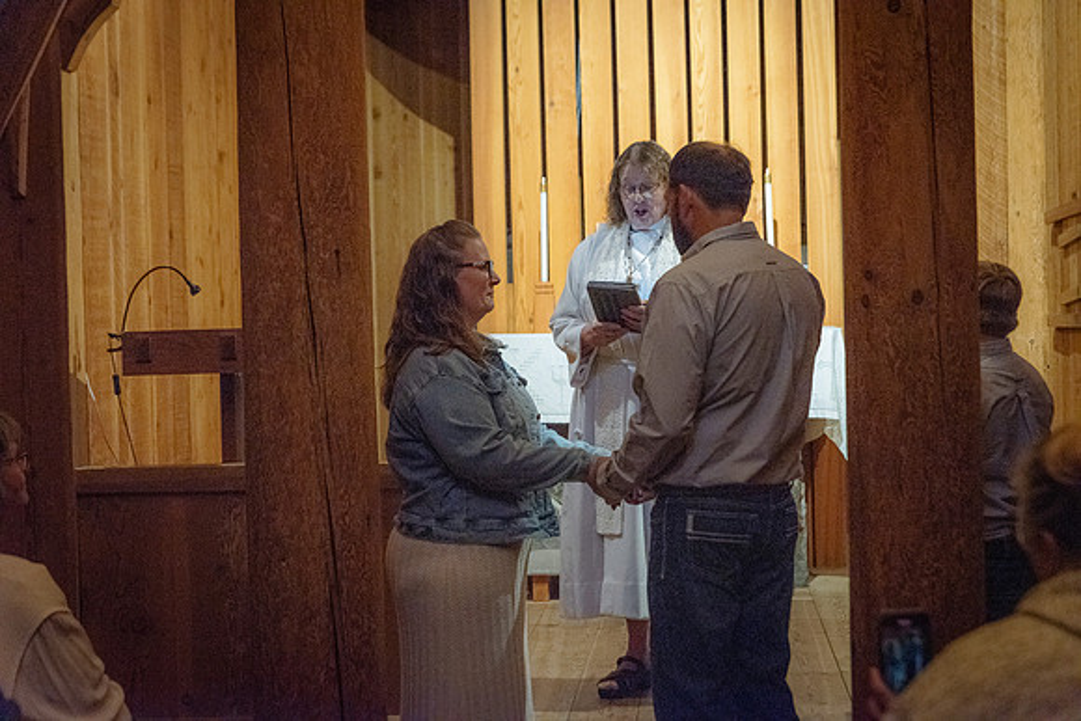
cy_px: 360
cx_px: 540
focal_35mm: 70
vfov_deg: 19.5
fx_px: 2102
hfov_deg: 28.8
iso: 5000
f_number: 4
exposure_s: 1/125
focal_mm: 70
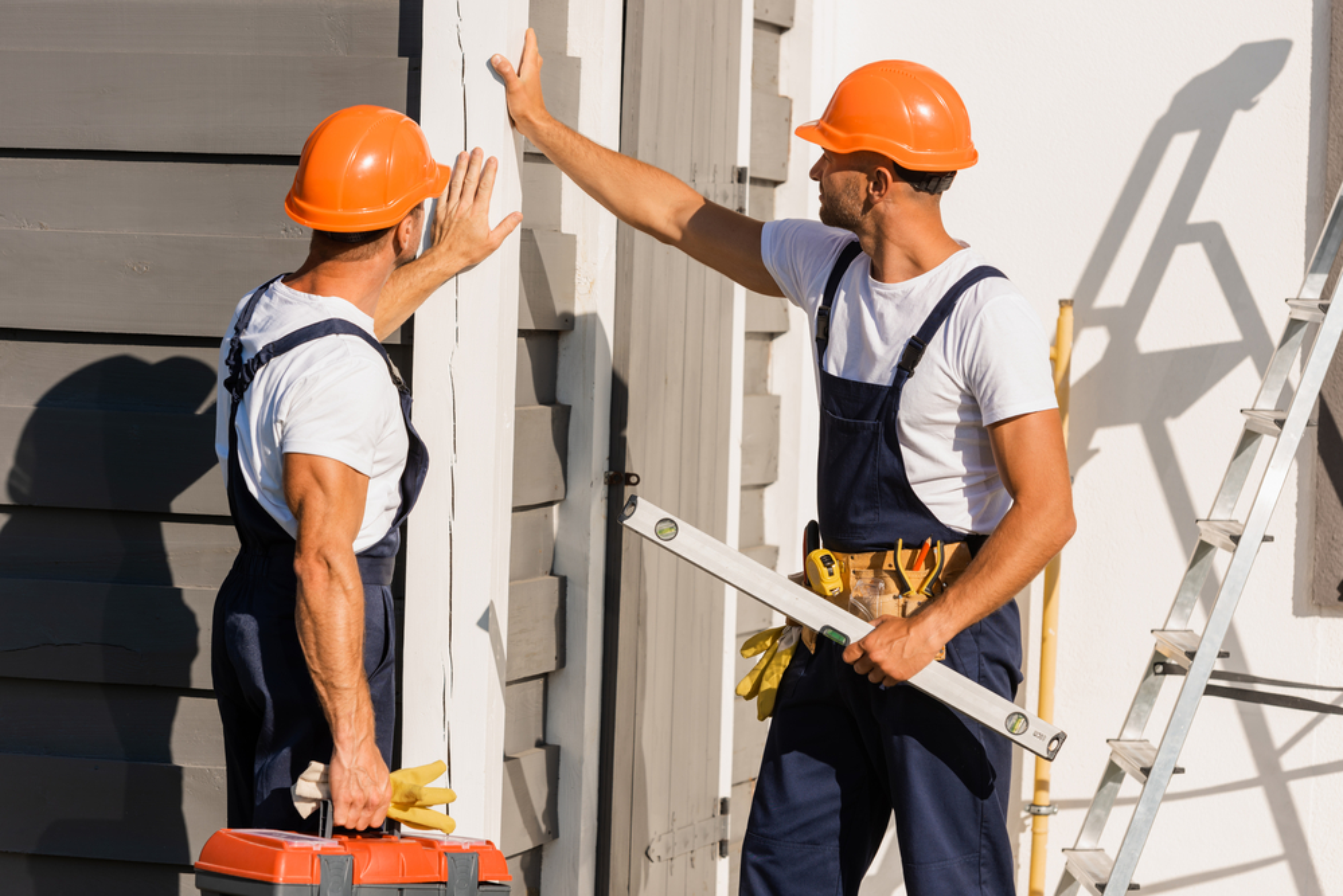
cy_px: 448
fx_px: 5038
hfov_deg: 15.2
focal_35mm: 135
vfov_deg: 10.2
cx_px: 672
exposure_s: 1/400
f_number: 4.5
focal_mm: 135
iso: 64
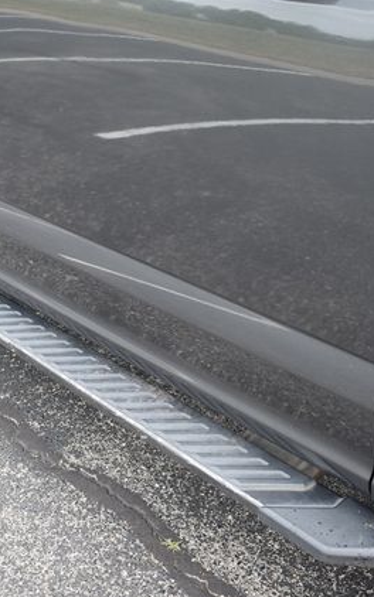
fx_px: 831
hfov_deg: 25.3
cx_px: 132
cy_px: 301
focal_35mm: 51
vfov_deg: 39.6
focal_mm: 22
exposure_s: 1/250
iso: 560
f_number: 3.8
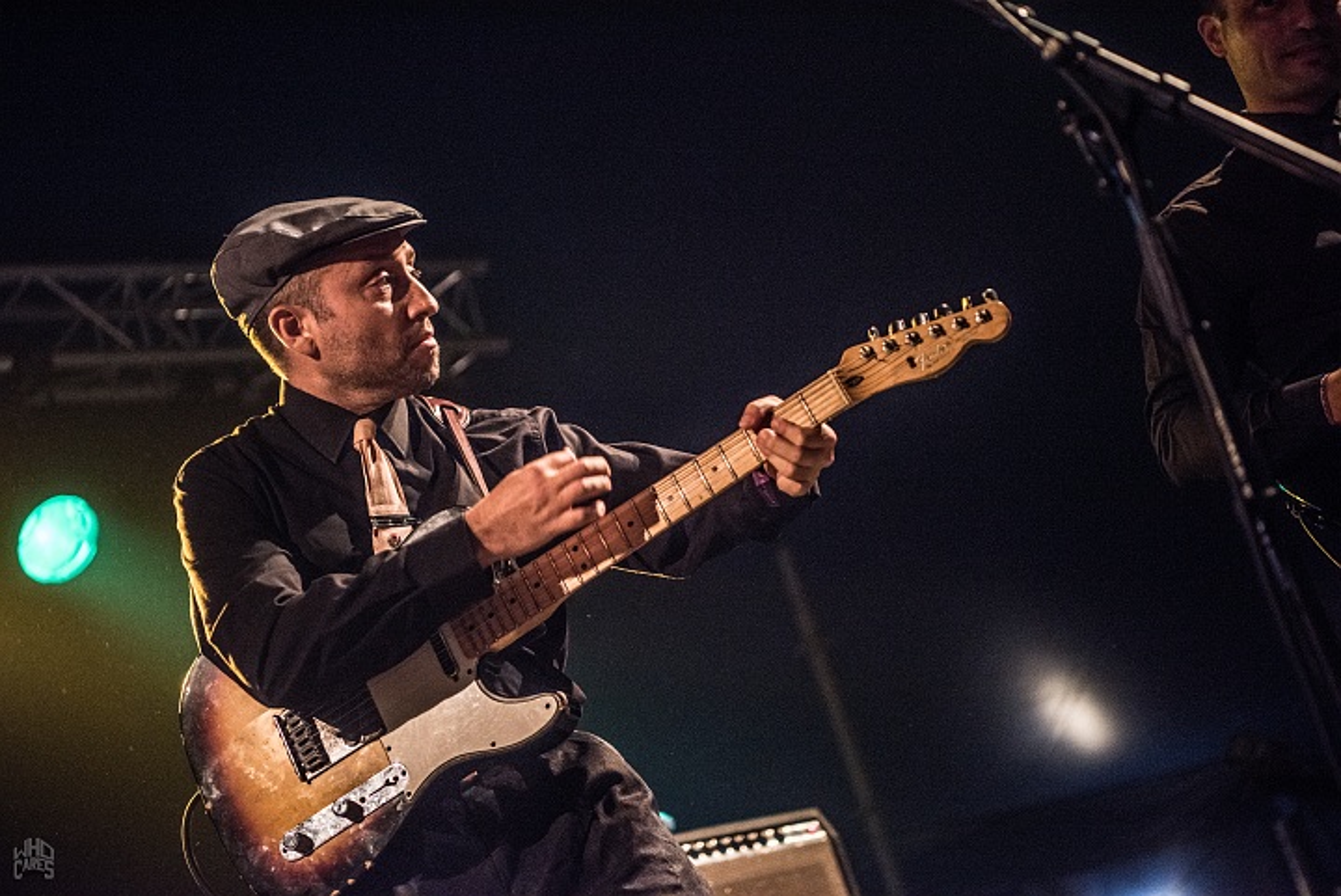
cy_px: 448
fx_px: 2609
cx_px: 670
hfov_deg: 28.8
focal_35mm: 70
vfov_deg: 19.5
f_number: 2.8
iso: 1250
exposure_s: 1/160
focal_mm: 70
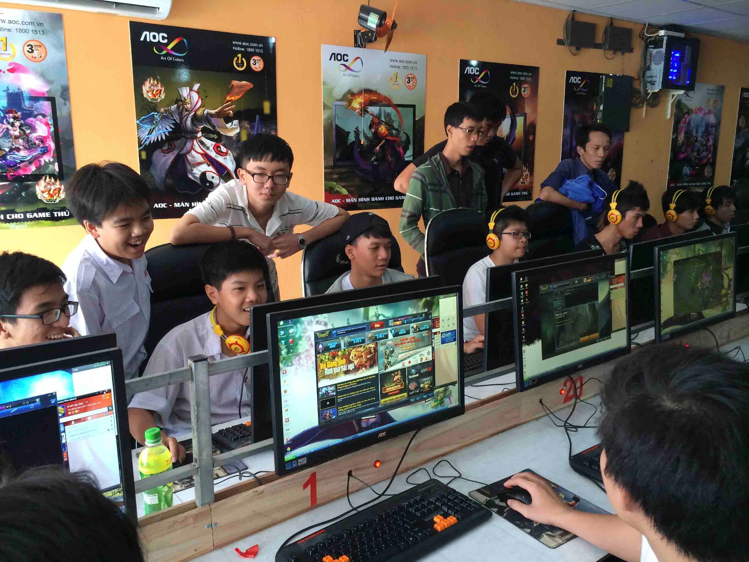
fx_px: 649
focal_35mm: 30
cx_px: 374
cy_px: 281
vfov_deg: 46.8
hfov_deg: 60.0
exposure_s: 1/30
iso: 125
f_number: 2.2
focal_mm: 4.12
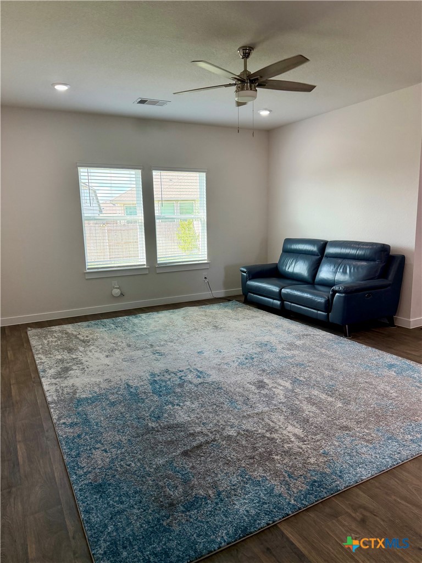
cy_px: 282
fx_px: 390
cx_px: 211
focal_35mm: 24
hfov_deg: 56.8
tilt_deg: -8.9
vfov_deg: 71.6
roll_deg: +1.4
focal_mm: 6.76
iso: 200
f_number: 1.78
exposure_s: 1/230
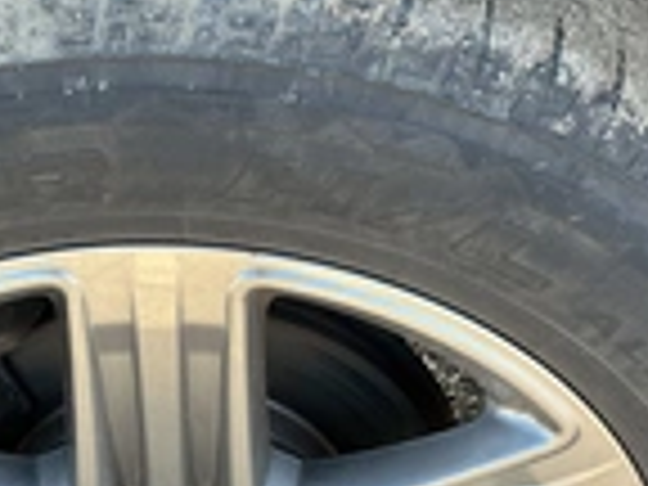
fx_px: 1460
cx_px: 194
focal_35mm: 78
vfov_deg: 18.6
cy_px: 423
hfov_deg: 24.8
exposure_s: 1/122
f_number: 1.8
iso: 40
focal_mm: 3
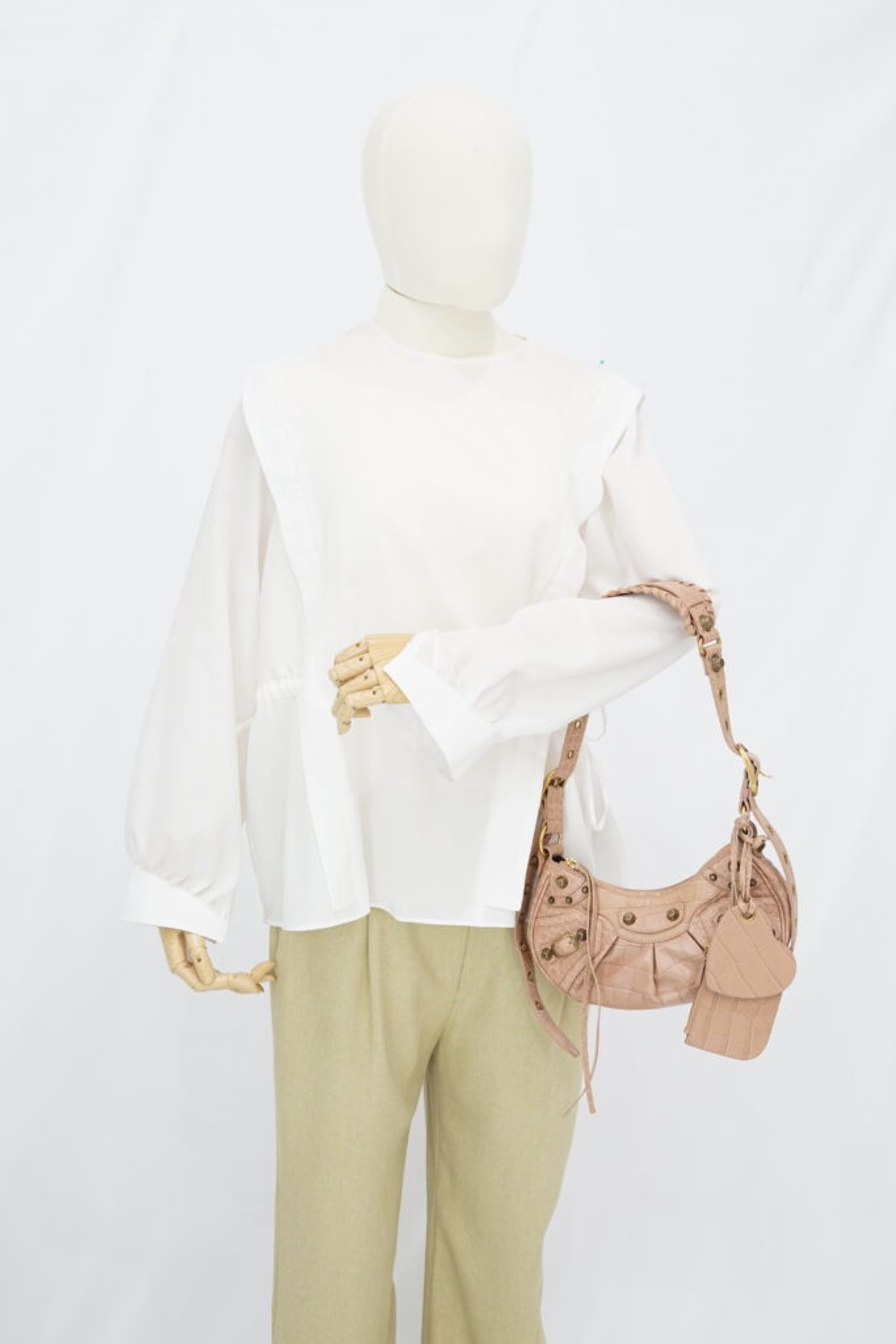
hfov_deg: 27.0
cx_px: 448
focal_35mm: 50
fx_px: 1866
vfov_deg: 39.6
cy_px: 672
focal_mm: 50
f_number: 6.3
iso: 640
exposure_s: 1/6
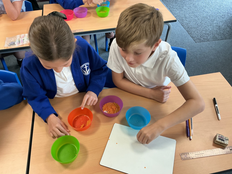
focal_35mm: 29
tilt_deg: -47.1
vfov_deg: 48.2
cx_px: 116
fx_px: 194
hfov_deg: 61.7
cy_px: 87
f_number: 1.8
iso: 100
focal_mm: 3
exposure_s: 1/60
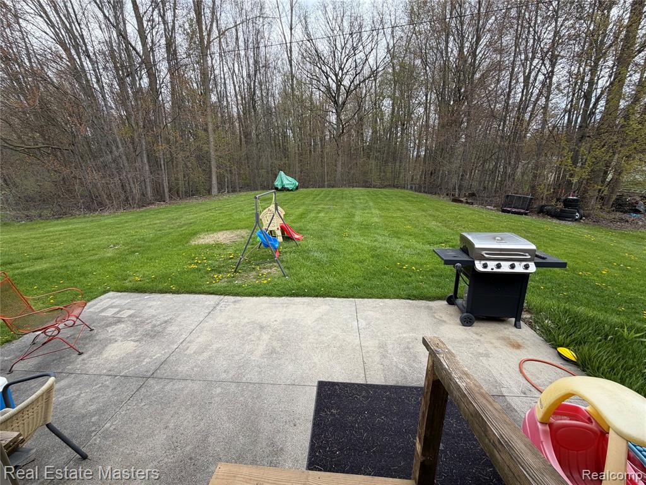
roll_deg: +0.9
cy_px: 242
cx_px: 323
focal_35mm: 14
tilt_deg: -15.1
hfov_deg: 102.1
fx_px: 261
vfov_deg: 85.7
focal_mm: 2.22
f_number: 2.2
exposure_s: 1/502
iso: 50
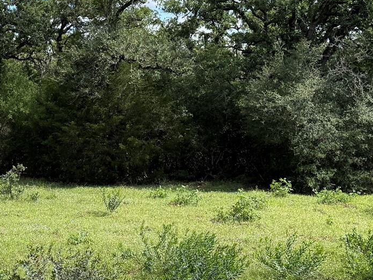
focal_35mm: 71
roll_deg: +1.3
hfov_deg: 27.2
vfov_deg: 20.7
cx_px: 120
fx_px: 765
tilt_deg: -1.5
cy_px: 139
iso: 100
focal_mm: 6.76
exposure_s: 1/3279
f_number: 1.78
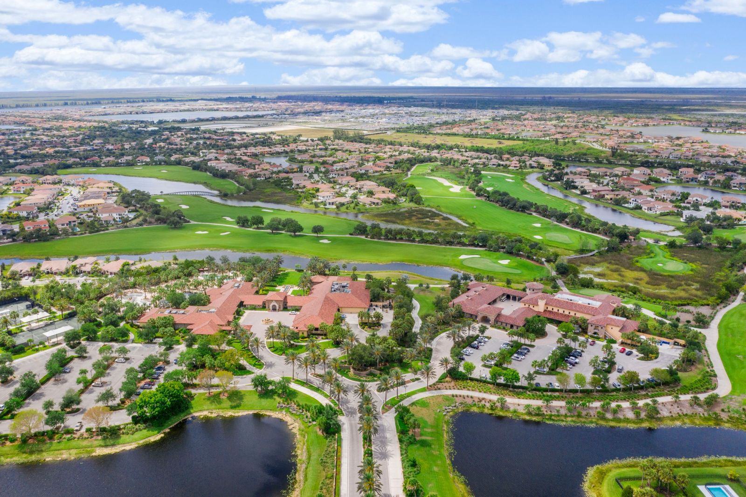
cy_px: 248
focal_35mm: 28
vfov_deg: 46.4
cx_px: 373
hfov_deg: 65.5
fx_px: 580
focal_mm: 10.26
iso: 100
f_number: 6.3
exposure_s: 1/640
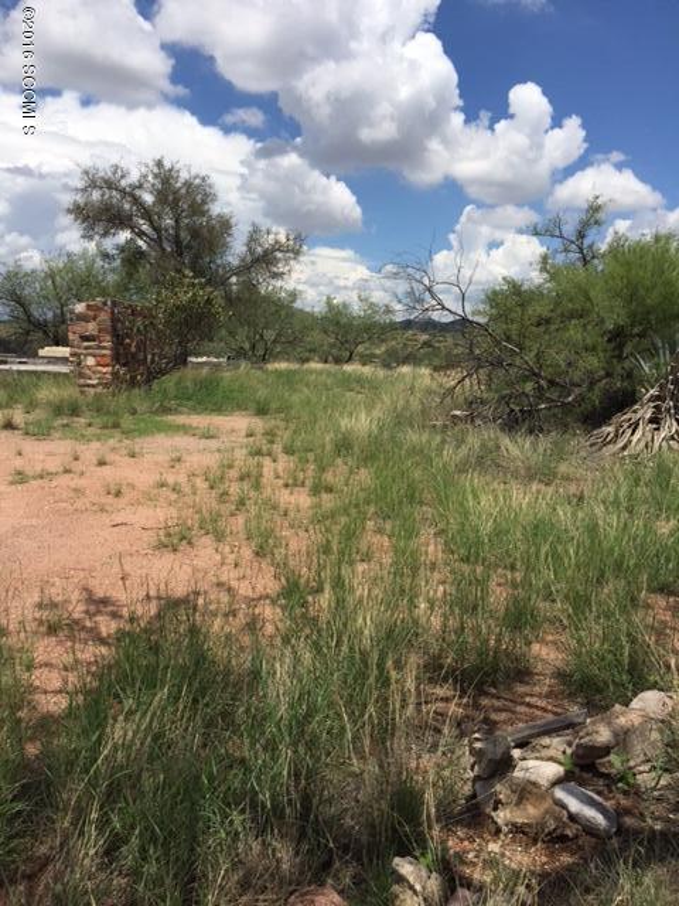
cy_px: 453
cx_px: 340
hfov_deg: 48.2
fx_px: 758
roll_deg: -0.8
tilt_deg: -6.3
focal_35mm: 29
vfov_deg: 61.7
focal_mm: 4.15
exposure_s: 1/3968
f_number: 2.2
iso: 32
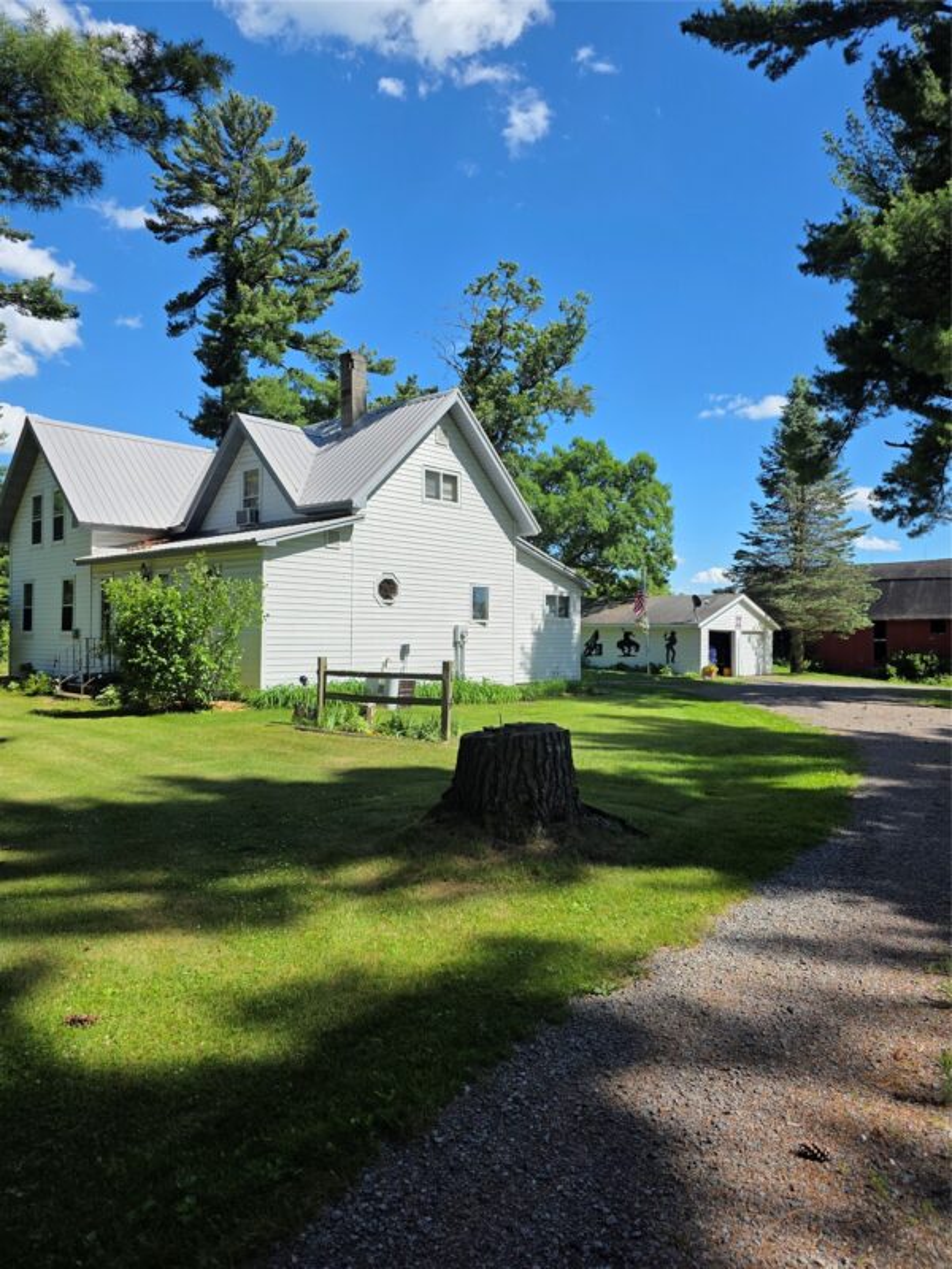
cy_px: 634
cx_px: 476
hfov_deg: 58.9
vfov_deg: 73.9
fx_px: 843
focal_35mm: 23
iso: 80
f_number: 1.7
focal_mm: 6.3
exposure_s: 1/7626
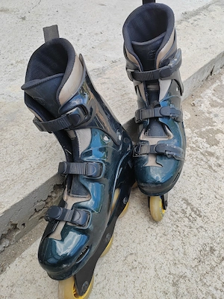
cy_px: 150
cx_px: 112
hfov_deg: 51.4
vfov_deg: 65.3
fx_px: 233
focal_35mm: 27
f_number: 1.9
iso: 100
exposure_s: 1/290
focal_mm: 5.52
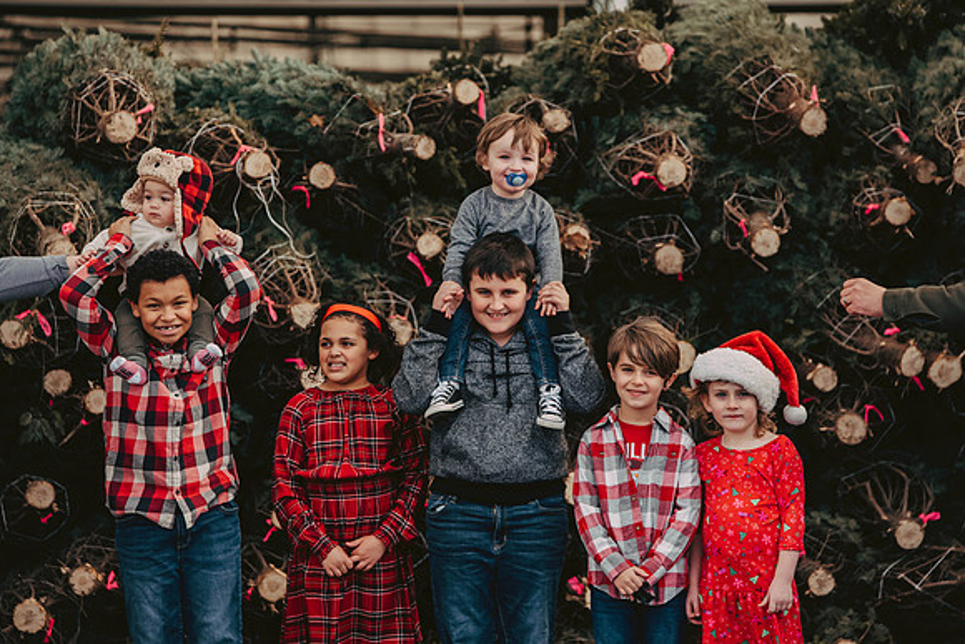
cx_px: 482
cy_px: 322
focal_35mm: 175
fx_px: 4692
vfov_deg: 7.9
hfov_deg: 11.7
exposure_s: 1/800
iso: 800
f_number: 4.5
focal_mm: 175
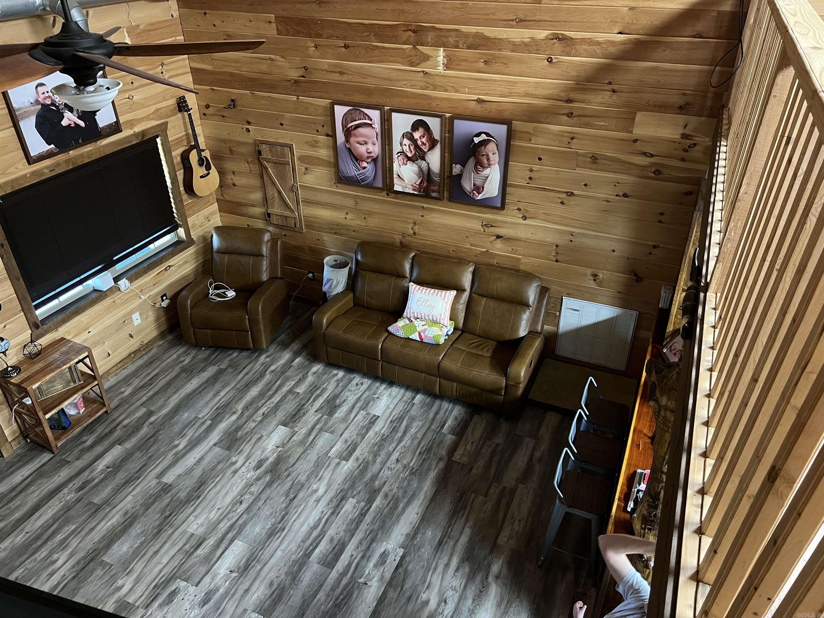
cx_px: 412
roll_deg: +0.8
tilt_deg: -32.8
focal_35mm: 26
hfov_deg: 67.3
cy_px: 309
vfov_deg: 53.1
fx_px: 619
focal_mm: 5.7
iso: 640
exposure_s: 1/30
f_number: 1.5
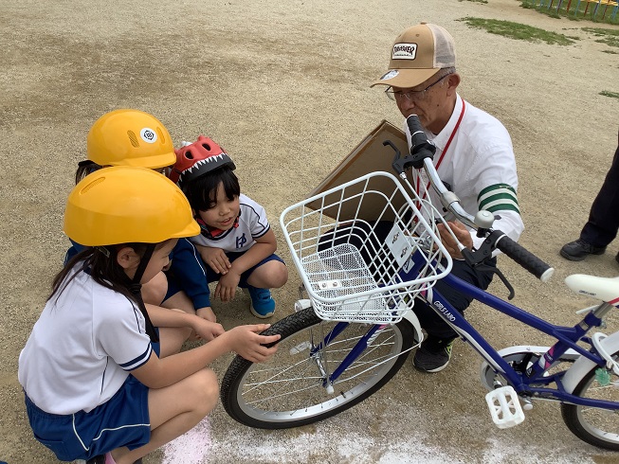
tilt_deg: -29.7
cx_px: 310
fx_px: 554
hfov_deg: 58.3
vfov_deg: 45.5
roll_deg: -8.9
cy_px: 232
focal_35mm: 31
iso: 25
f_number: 2.4
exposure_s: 1/1164
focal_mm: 3.3
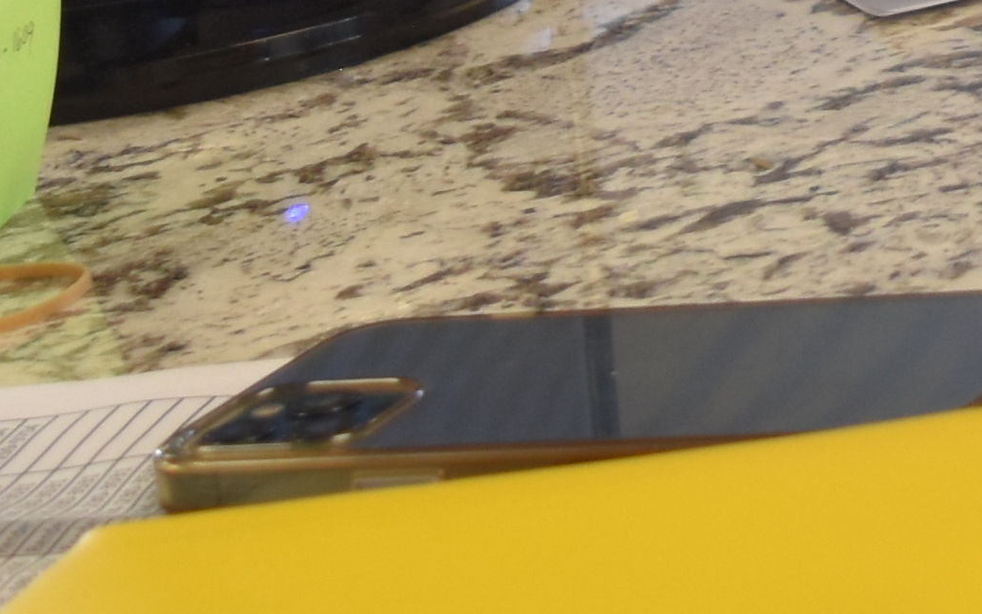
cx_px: 1824
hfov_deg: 9.6
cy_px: -929
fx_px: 5513
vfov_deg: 6.1
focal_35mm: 206
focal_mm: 23
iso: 400
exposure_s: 1/80
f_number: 4.5
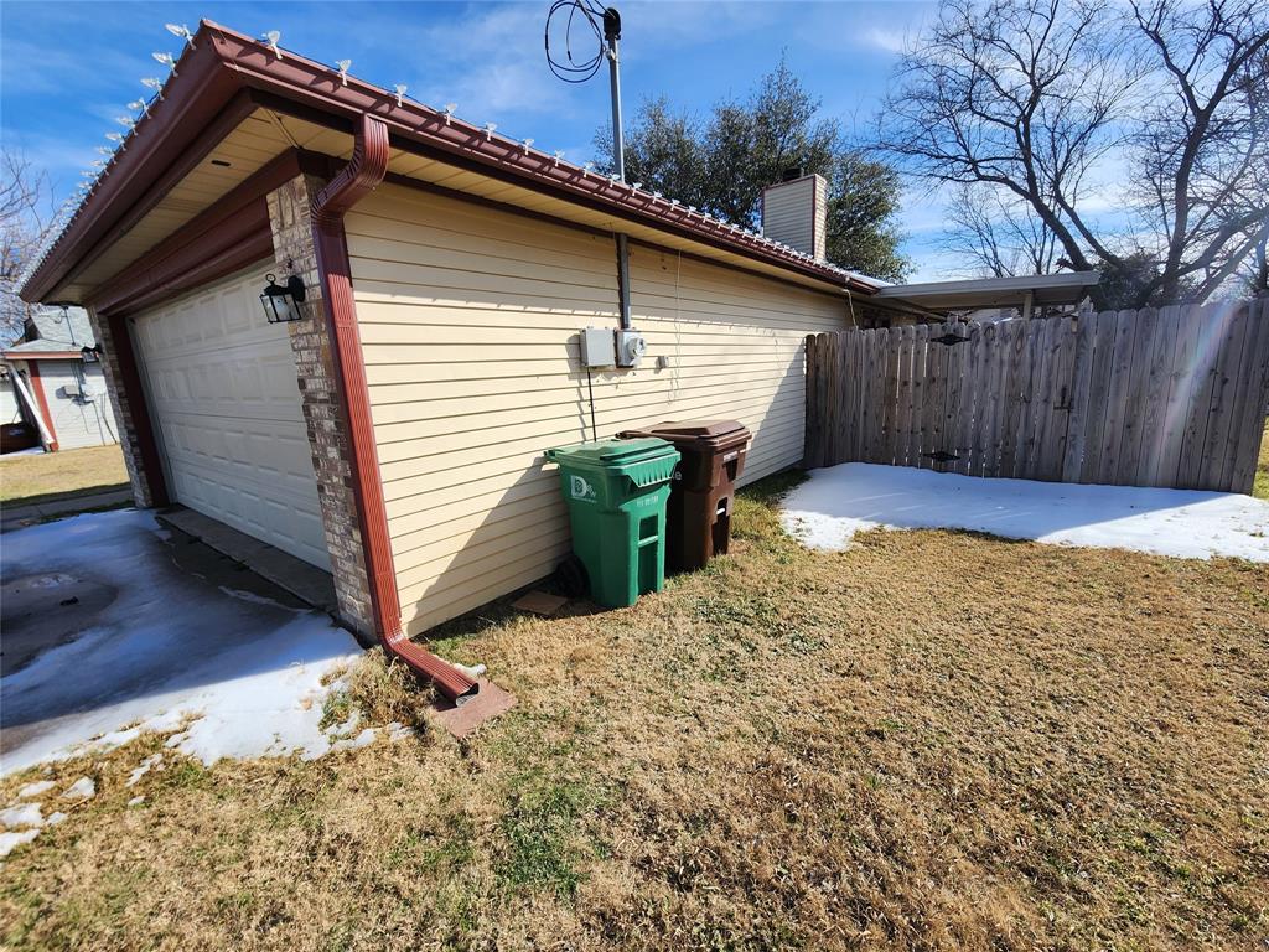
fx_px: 477
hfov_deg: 106.2
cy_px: 476
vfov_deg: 89.9
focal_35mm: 13
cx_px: 634
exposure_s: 1/1874
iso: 50
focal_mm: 2.2
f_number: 2.2
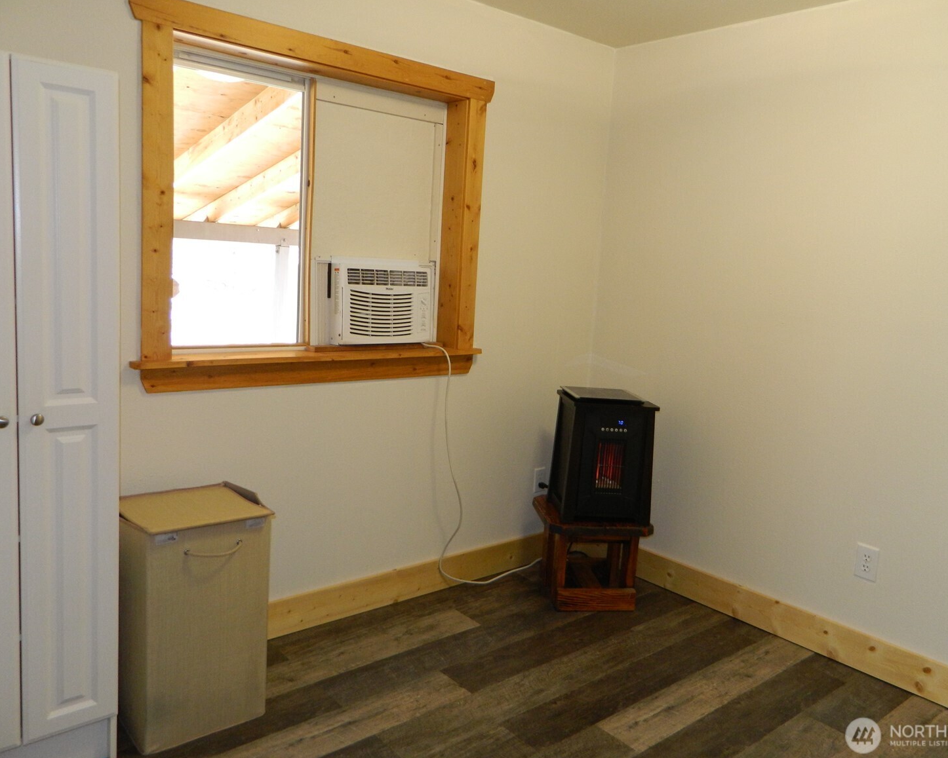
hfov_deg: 64.0
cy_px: 369
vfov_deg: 53.2
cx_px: 491
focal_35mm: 27
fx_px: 758
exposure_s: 1/30
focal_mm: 4.5
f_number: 3.1
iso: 180
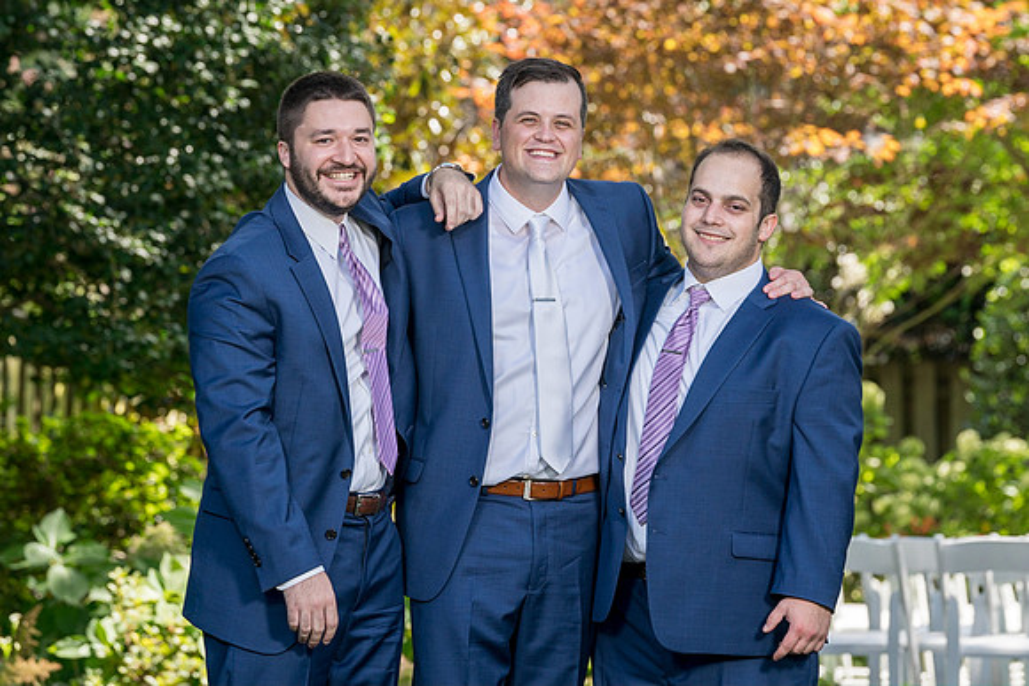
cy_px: 268
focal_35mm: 211
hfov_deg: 9.8
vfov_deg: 6.5
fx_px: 6021
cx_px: 525
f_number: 6.3
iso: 200
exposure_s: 1/200
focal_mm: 173
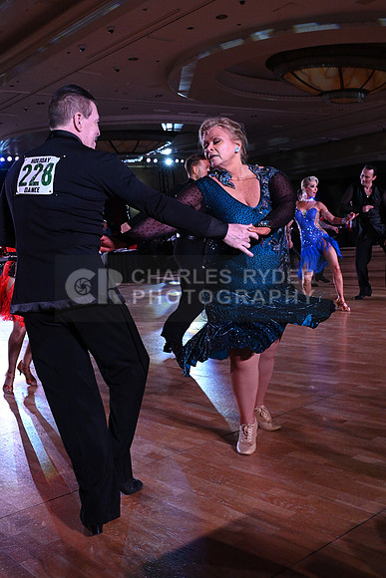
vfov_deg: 50.7
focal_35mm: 38
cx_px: 193
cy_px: 289
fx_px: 611
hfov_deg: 35.1
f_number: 8
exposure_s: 1/320
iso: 5000
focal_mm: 38
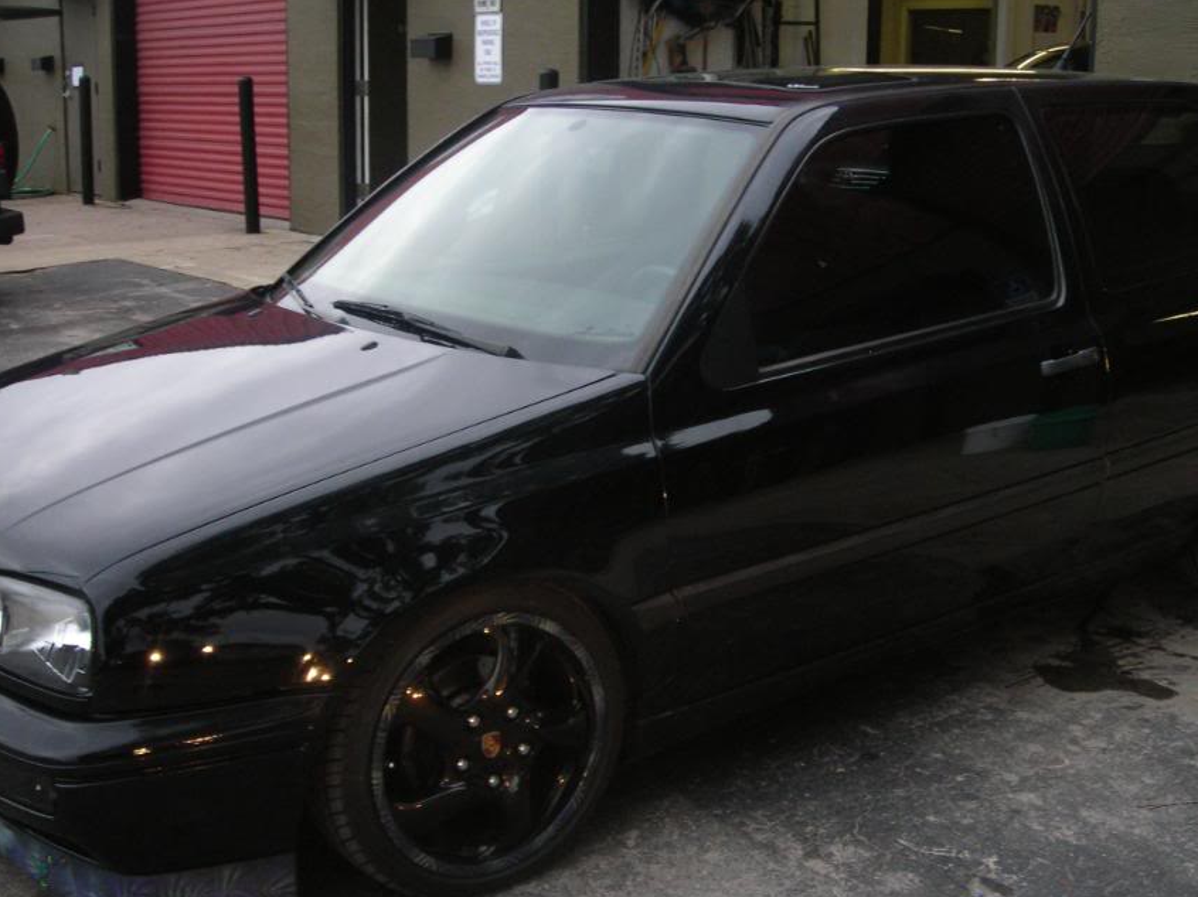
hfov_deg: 41.2
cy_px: 471
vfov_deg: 31.5
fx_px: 1592
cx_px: 598
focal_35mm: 46
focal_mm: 6.3
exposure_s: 1/34.3
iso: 150
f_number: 3.2
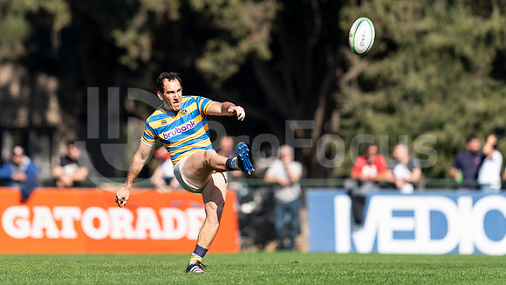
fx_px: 8494
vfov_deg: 1.9
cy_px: 55
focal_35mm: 633
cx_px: 174
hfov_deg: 3.4
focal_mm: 400
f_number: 2.8
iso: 100
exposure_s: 1/1250
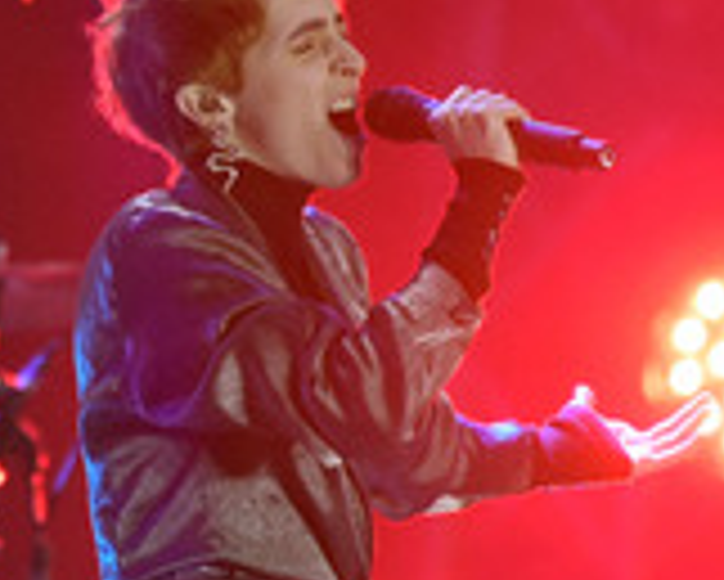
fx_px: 23092
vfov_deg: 1.4
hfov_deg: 1.8
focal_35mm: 1077
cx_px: -268
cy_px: 166
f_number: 5.6
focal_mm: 410
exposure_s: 1/500
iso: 12800
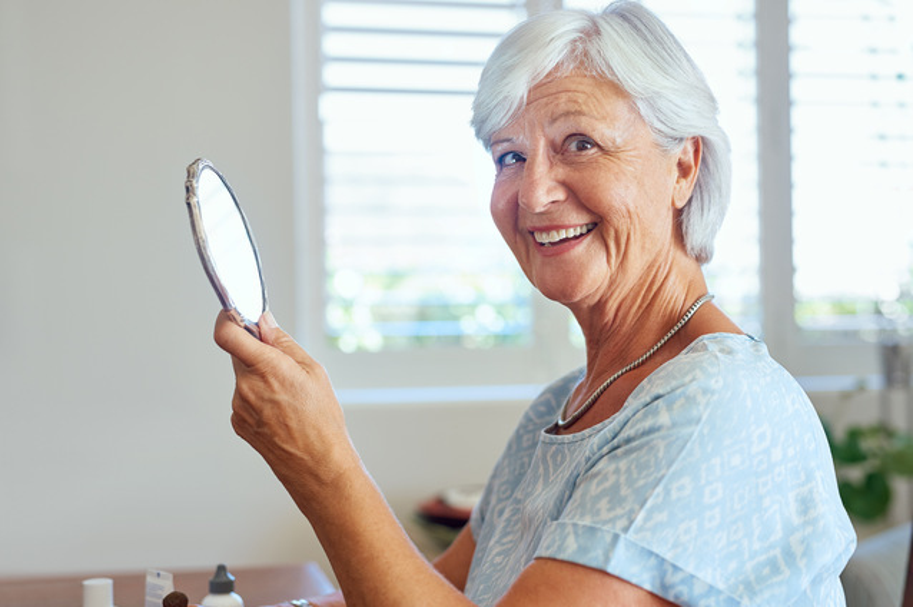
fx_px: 1267
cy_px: 304
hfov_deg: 39.6
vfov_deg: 26.9
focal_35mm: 50
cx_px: 456
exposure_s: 1/320
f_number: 2.8
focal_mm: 50
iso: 400
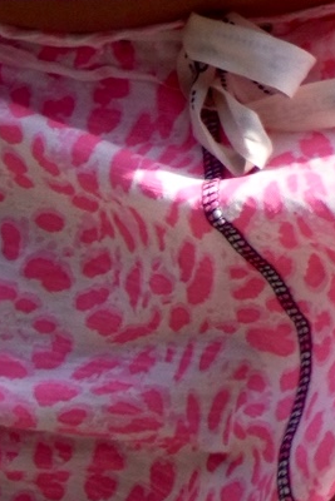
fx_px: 6557
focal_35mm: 470
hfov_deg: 2.9
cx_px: 297
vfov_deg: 4.3
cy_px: 1304
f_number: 5.6
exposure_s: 1/800
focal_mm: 49
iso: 100
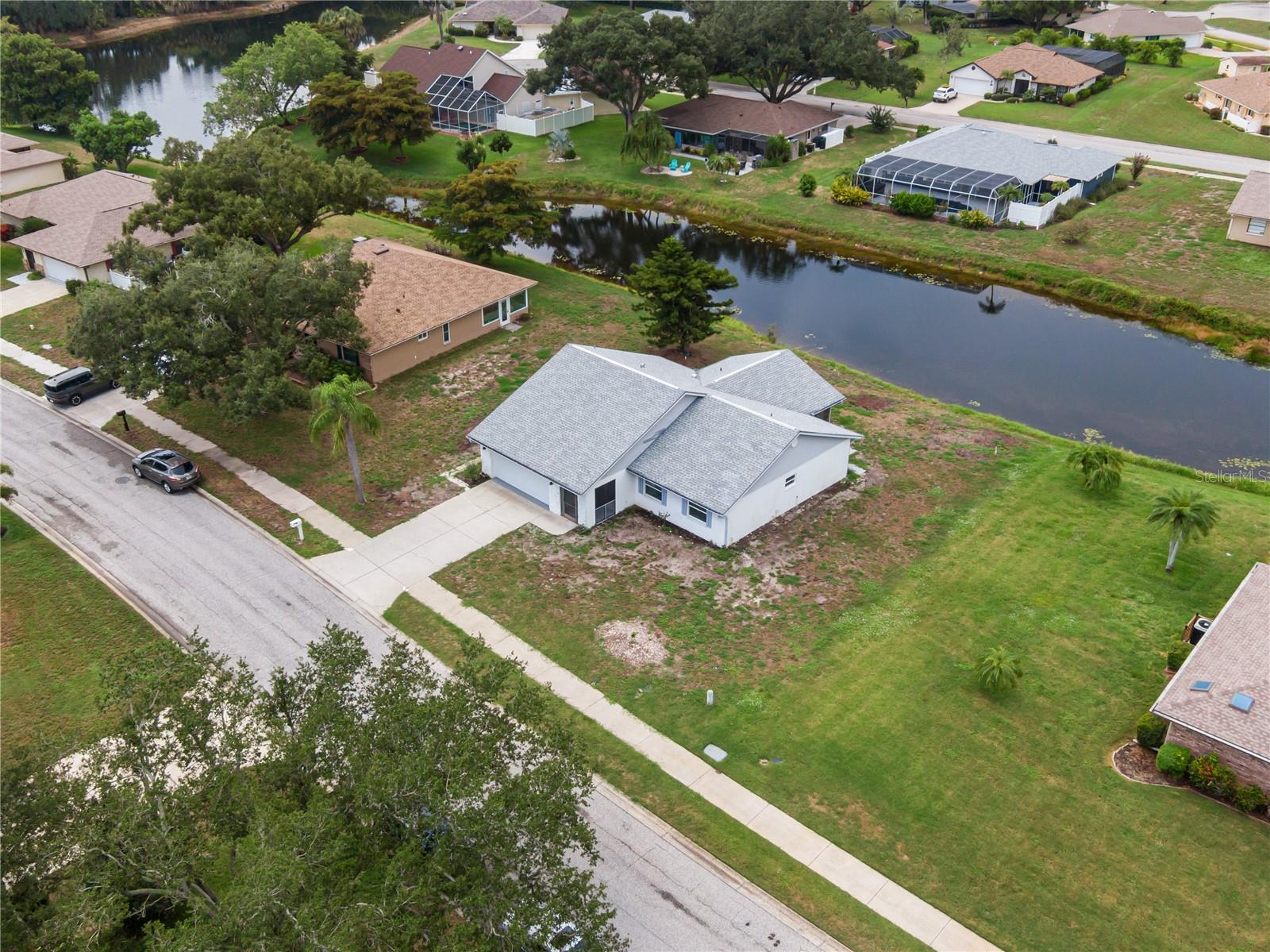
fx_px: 1210
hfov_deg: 55.4
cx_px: 635
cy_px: 476
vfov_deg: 42.9
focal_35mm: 33
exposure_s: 1/240
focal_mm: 5.69
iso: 100
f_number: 3.2
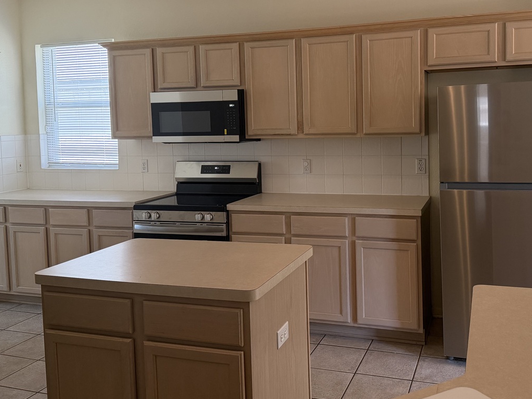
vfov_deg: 41.5
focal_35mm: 34
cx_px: 321
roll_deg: +1.6
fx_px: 523
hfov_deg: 53.6
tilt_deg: -3.9
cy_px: 147
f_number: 1.78
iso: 320
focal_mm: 6.76
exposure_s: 1/120
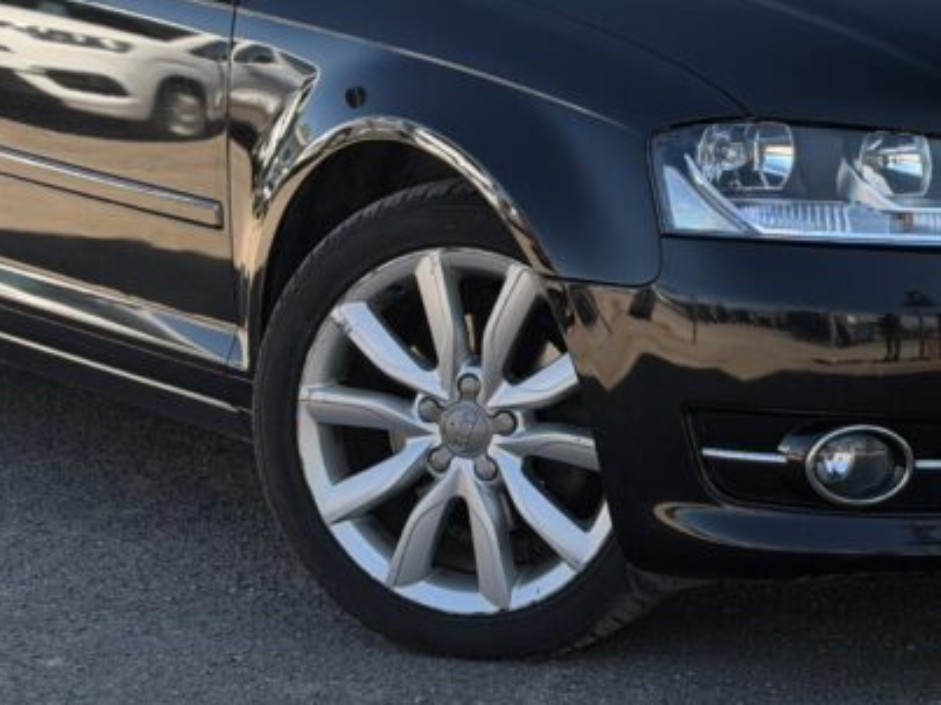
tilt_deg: -6.0
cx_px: 586
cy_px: 51
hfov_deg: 16.1
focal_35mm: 122
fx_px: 3315
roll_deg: +1.5
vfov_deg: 12.0
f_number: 1.78
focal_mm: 6.76
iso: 64
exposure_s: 1/557
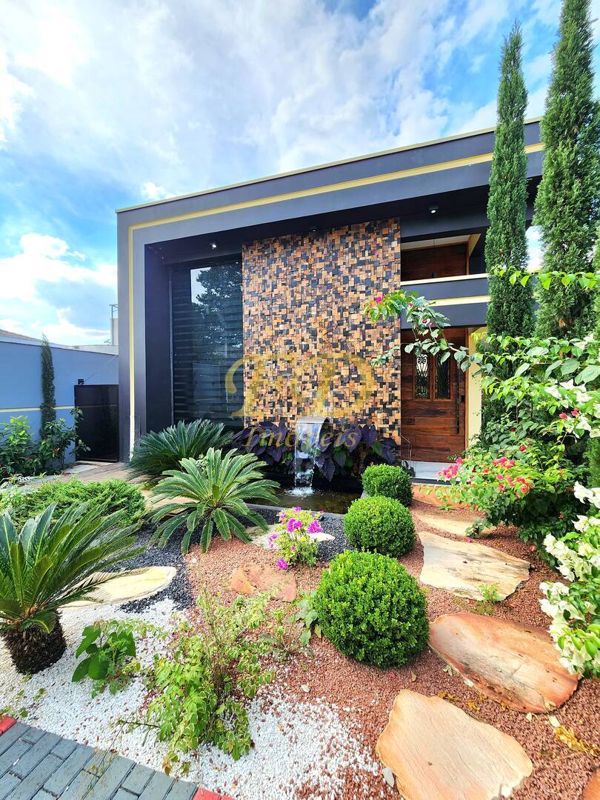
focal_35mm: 13
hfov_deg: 89.9
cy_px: 400
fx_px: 300
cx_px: 300
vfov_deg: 106.2
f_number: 2.2
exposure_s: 1/250
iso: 50
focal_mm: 2.2
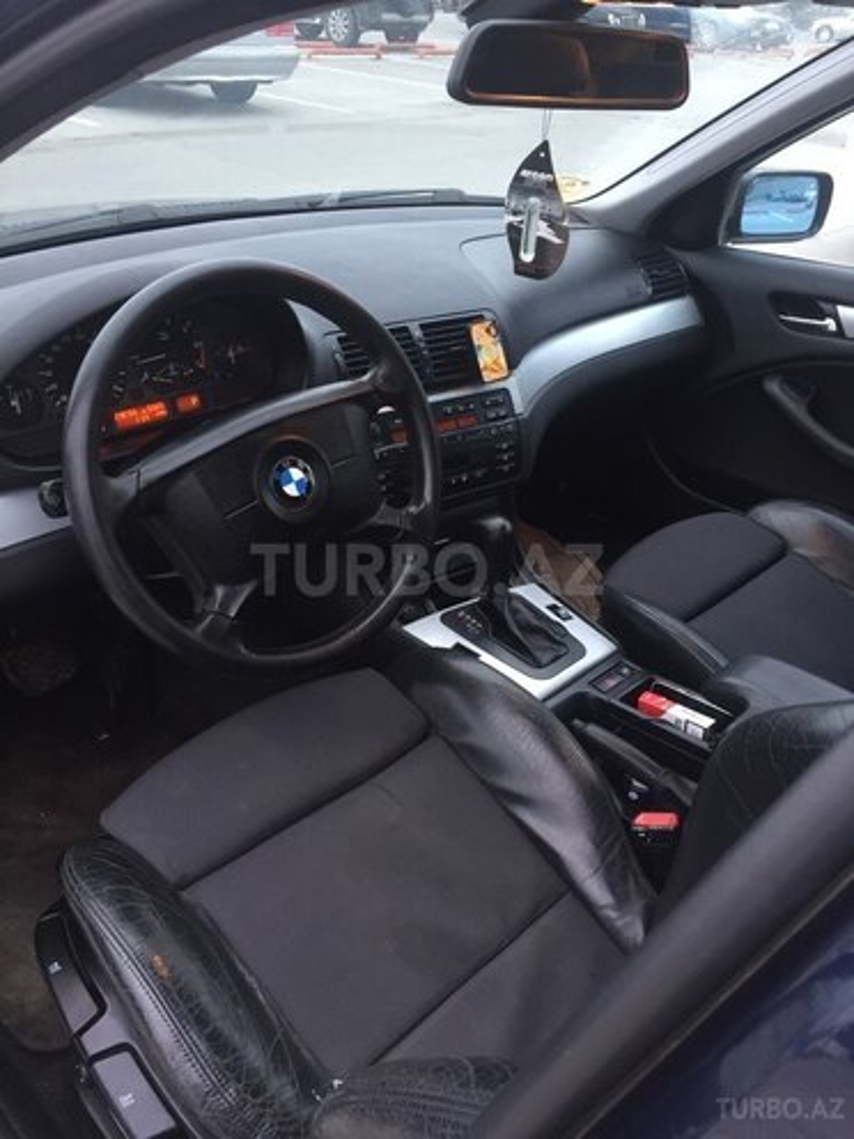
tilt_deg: -30.0
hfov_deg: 48.2
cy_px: 570
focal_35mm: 29
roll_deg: -3.2
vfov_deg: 61.7
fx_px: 954
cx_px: 427
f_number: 2.2
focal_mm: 4.15
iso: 125
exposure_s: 1/33
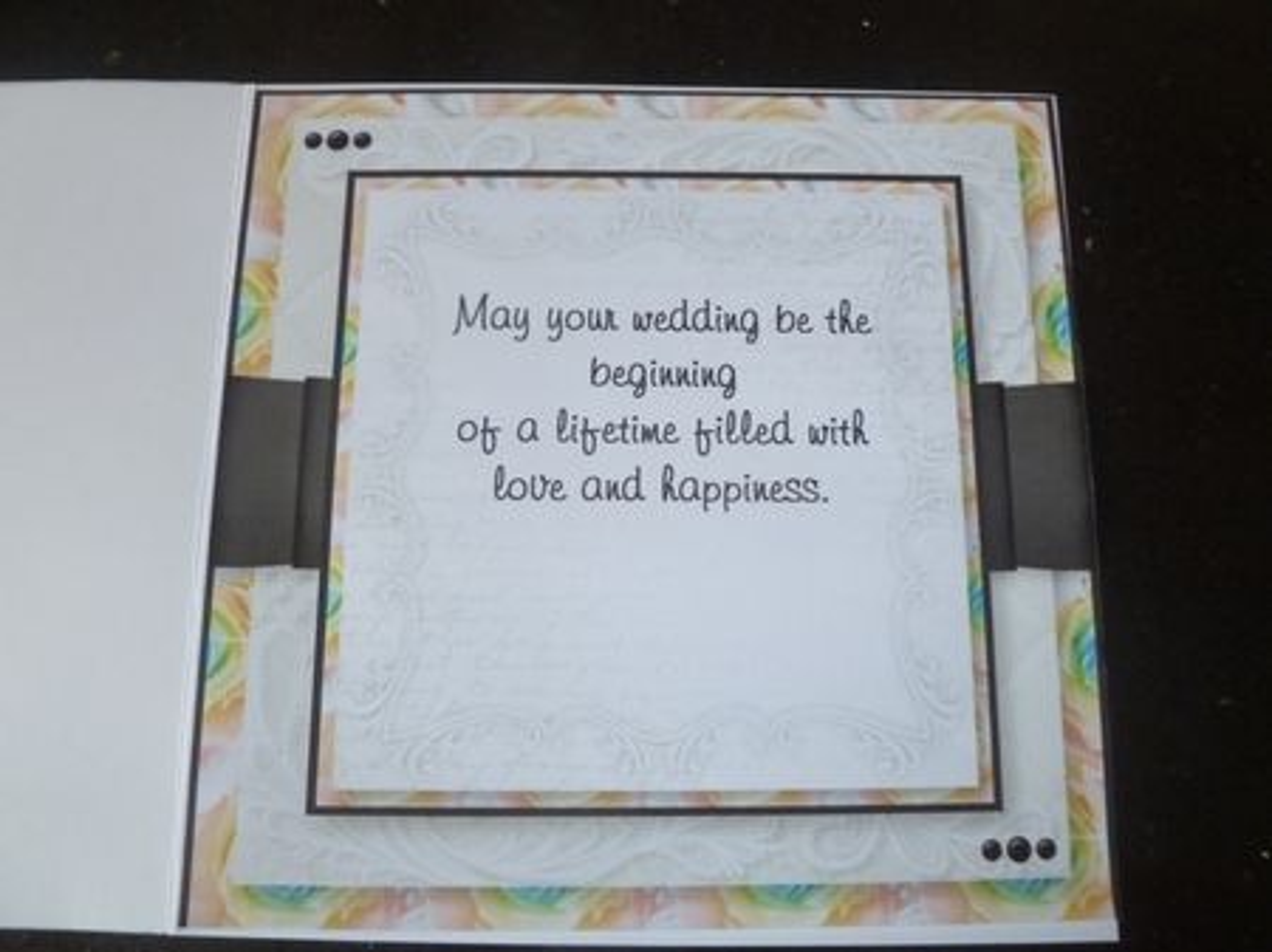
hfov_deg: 63.5
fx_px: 1028
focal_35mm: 28
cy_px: 476
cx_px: 636
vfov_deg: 49.7
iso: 160
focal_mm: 5
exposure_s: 1/30
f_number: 3.3
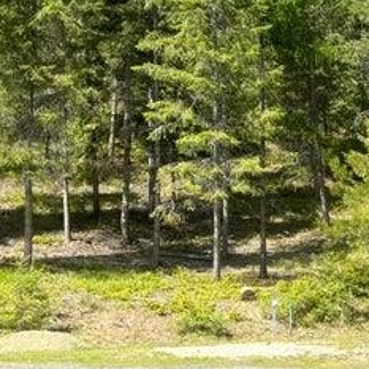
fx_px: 1013
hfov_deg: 17.9
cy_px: 274
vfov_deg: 20.5
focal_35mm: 84
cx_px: 587
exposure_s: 1/1233
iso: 50
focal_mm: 5.96
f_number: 1.6
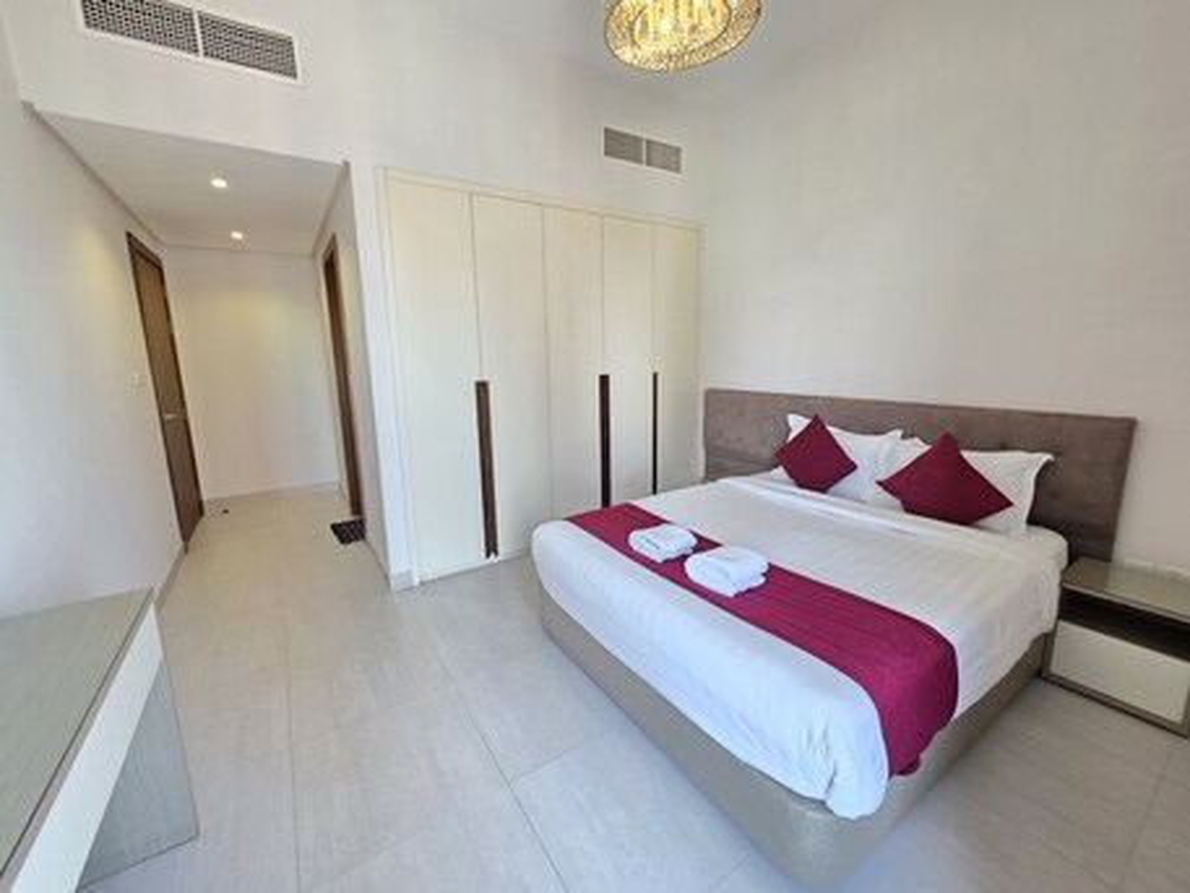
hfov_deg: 106.2
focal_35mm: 13
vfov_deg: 89.9
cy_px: 446
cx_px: 595
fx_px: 447
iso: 250
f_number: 1.9
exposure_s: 1/50
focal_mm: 2.2
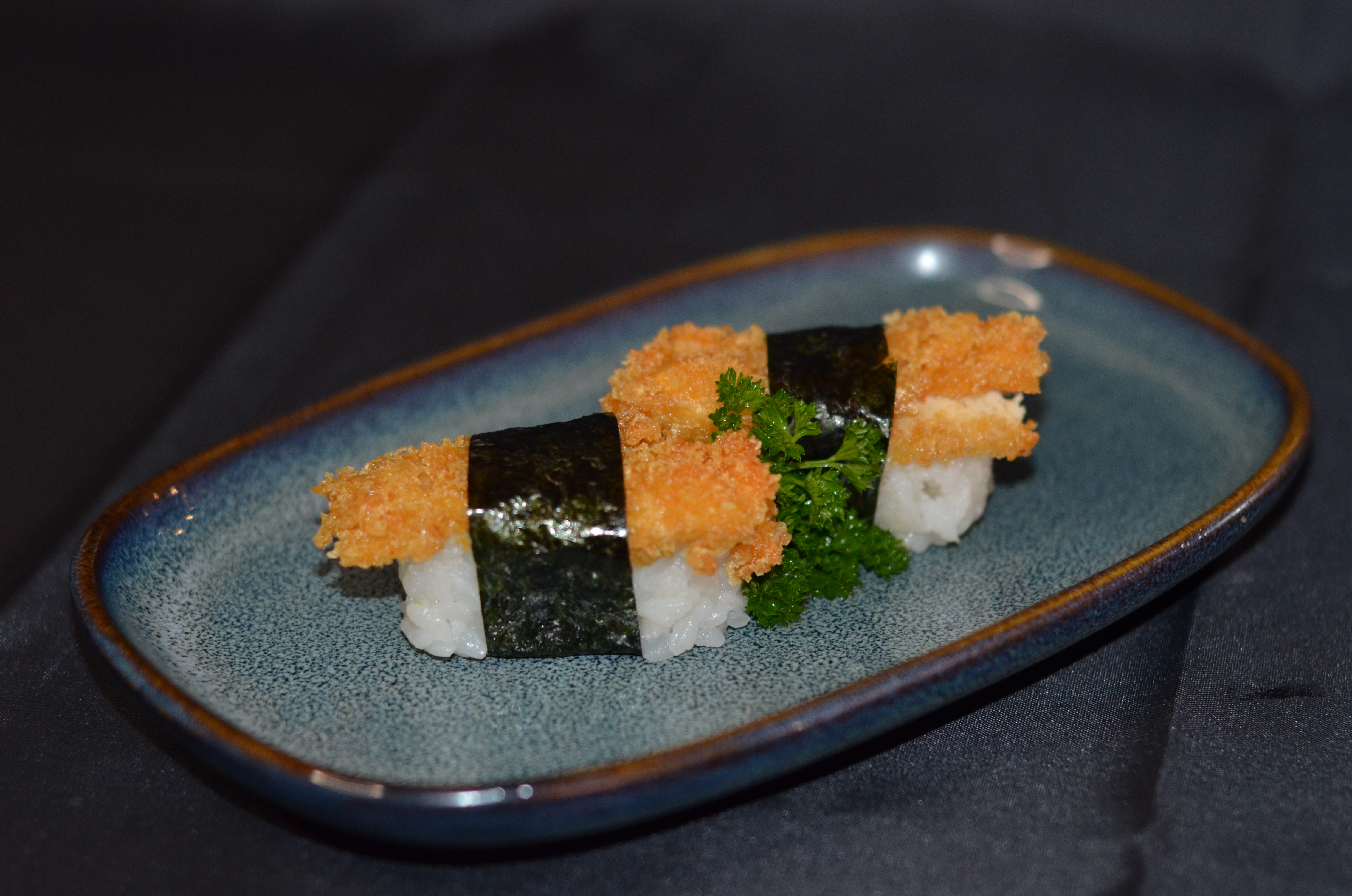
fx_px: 2811
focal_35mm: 75
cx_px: 676
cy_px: 448
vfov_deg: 18.1
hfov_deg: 27.0
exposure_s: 1/60
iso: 800
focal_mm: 50
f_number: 2.8
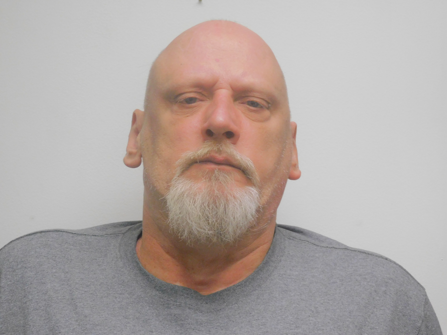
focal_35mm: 91
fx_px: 1175
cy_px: 168
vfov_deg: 16.2
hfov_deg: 21.5
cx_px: 224
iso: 360
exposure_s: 1/30
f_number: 4.5
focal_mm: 16.1
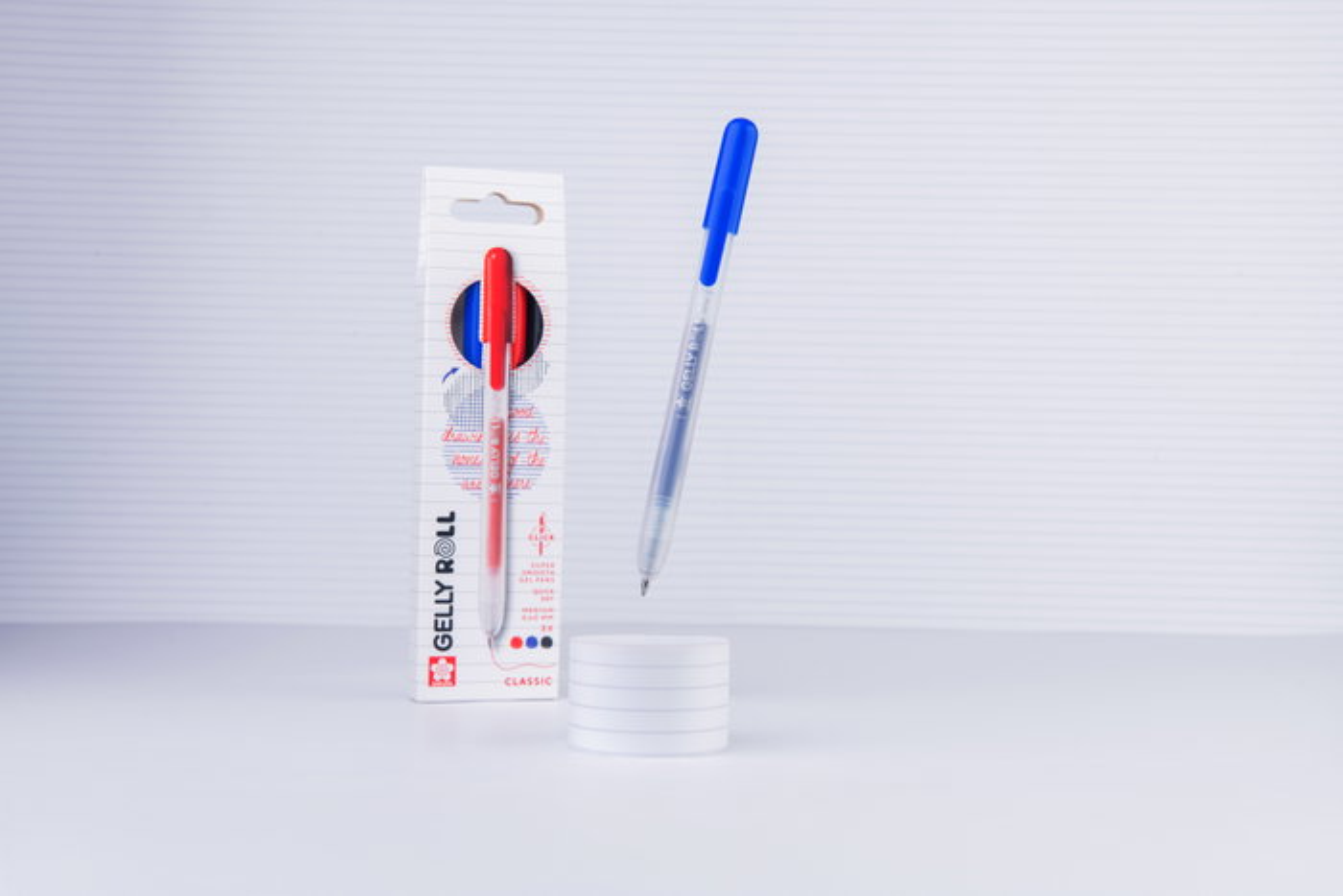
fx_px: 2164
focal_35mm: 58
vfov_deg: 23.4
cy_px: 448
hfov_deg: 34.5
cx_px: 672
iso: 125
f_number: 11
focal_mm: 58
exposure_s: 1/125
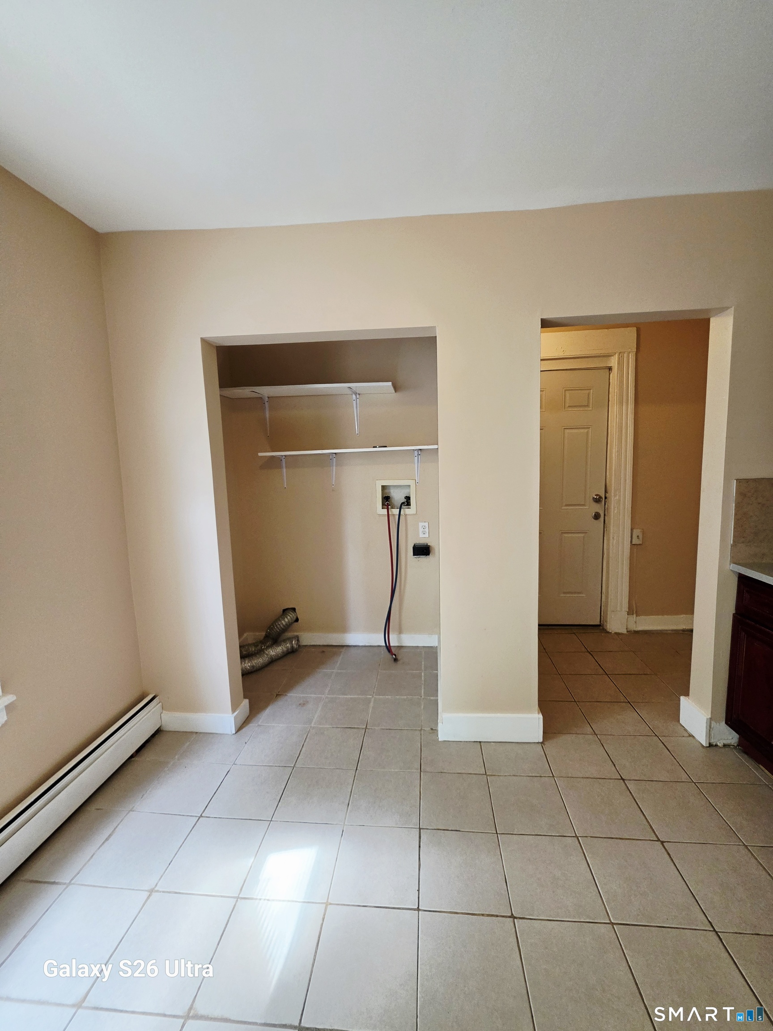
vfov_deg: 106.2
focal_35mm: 13
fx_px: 387
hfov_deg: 89.9
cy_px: 516
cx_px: 386
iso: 200
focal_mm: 2.2
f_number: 1.9
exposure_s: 1/120
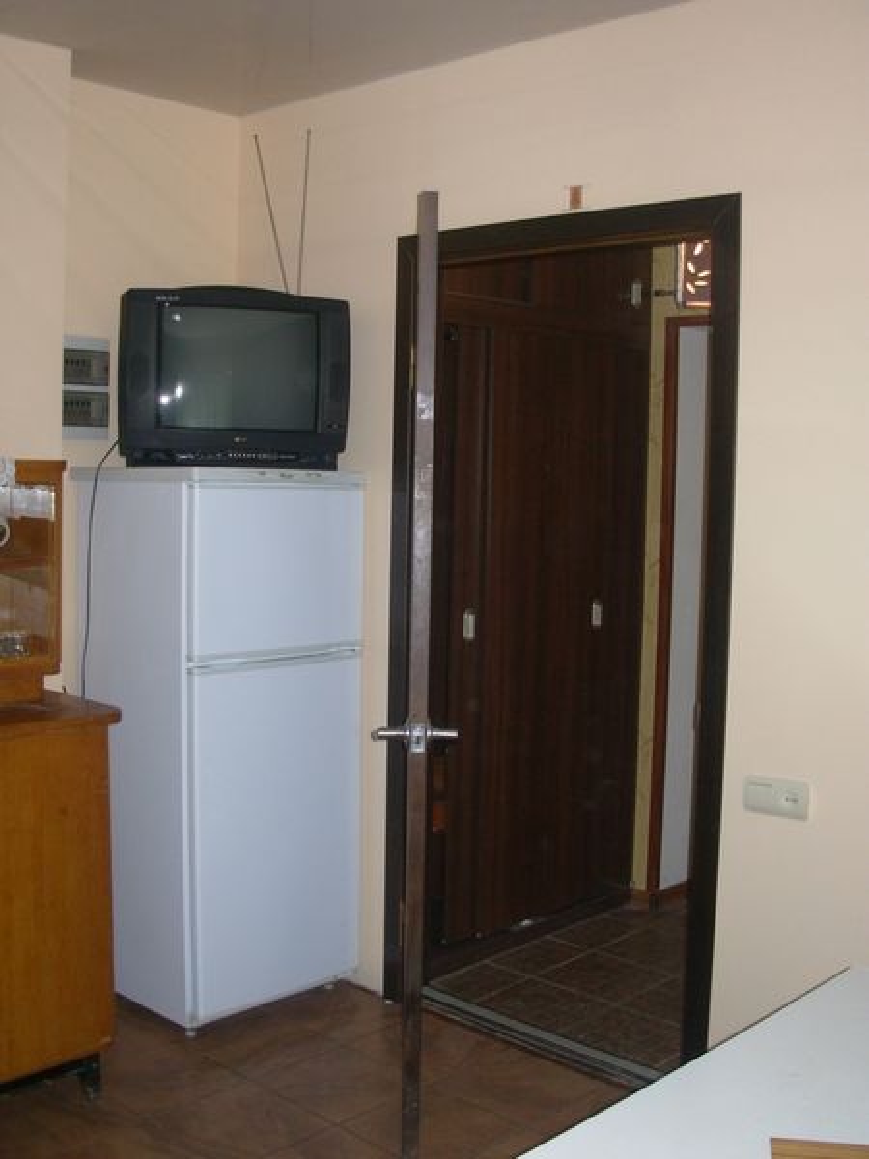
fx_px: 1272
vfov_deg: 49.0
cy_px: 580
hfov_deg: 37.7
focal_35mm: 38
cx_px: 434
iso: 73
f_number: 2.9
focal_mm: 6.3
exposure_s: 1/46.6
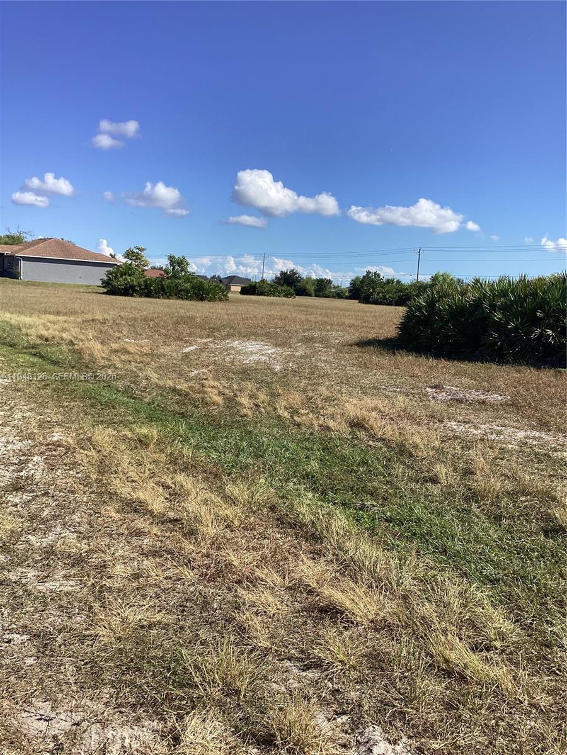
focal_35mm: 31
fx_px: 677
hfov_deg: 45.4
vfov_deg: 58.4
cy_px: 378
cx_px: 284
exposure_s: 1/1381
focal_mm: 3.3
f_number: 2.4
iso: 25
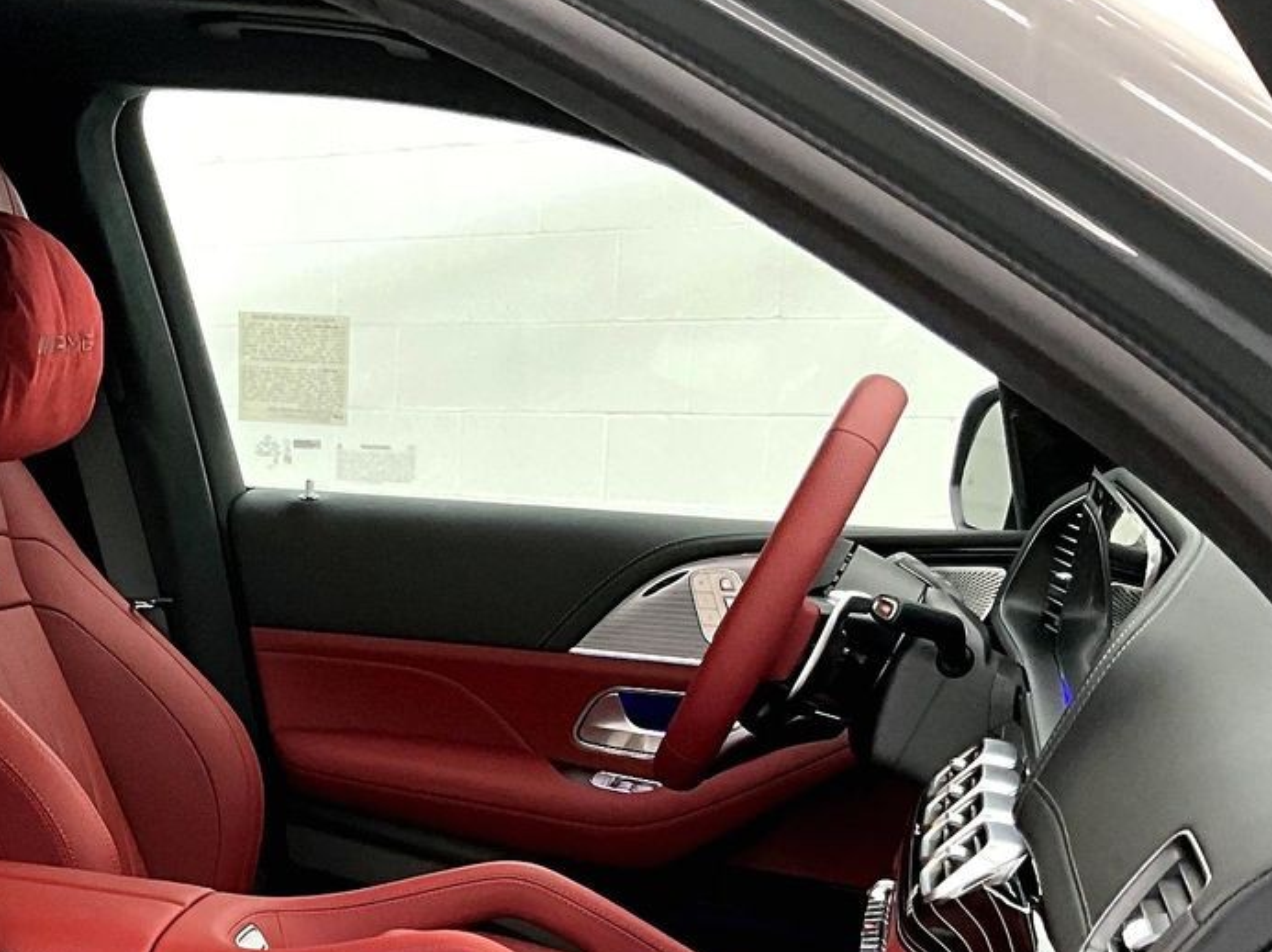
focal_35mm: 67
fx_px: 2461
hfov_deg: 27.4
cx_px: 22
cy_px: 875
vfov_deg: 21.4
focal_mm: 3
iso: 200
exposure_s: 1/40
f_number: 1.8
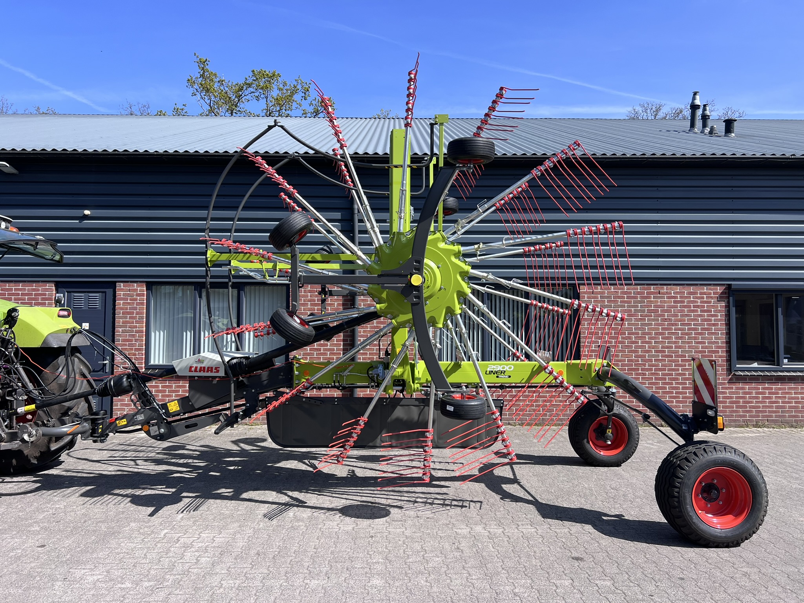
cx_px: 402
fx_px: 604
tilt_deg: +4.0
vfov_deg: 53.1
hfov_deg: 67.3
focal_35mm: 26
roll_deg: +1.2
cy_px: 302
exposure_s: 1/2353
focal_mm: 5.7
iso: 50
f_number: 1.5
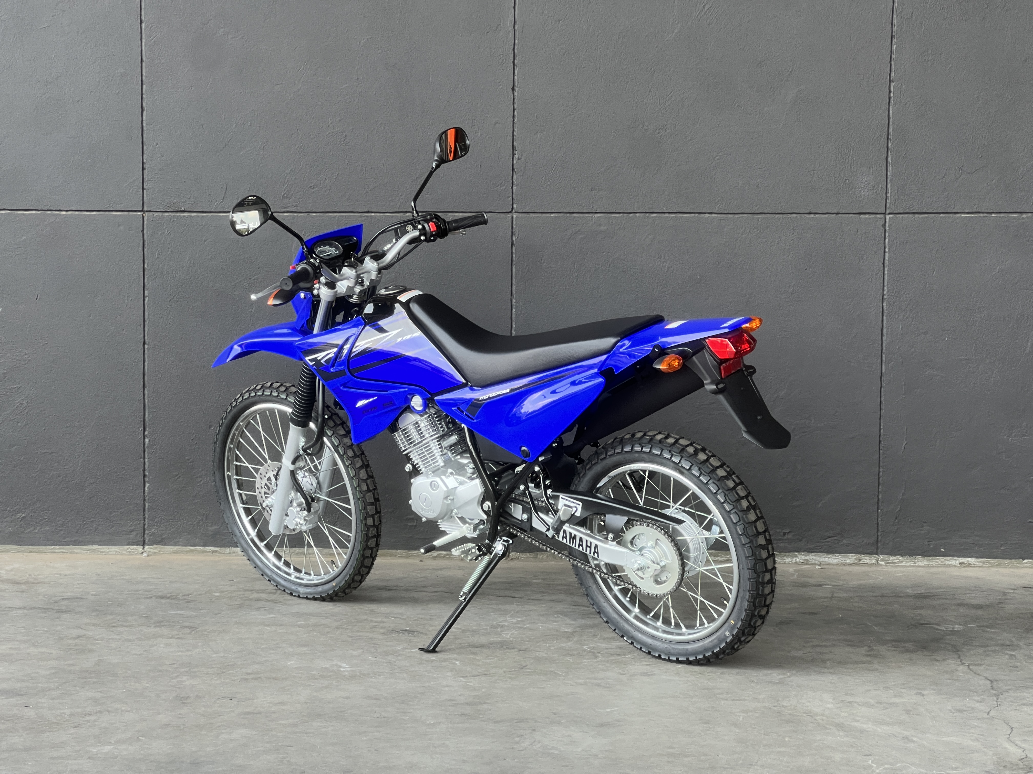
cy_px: 387
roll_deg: -0.9
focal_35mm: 77
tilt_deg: -4.8
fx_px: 2298
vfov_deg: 19.1
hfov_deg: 25.3
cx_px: 516
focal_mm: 9
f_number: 2.8
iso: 100
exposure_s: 1/99
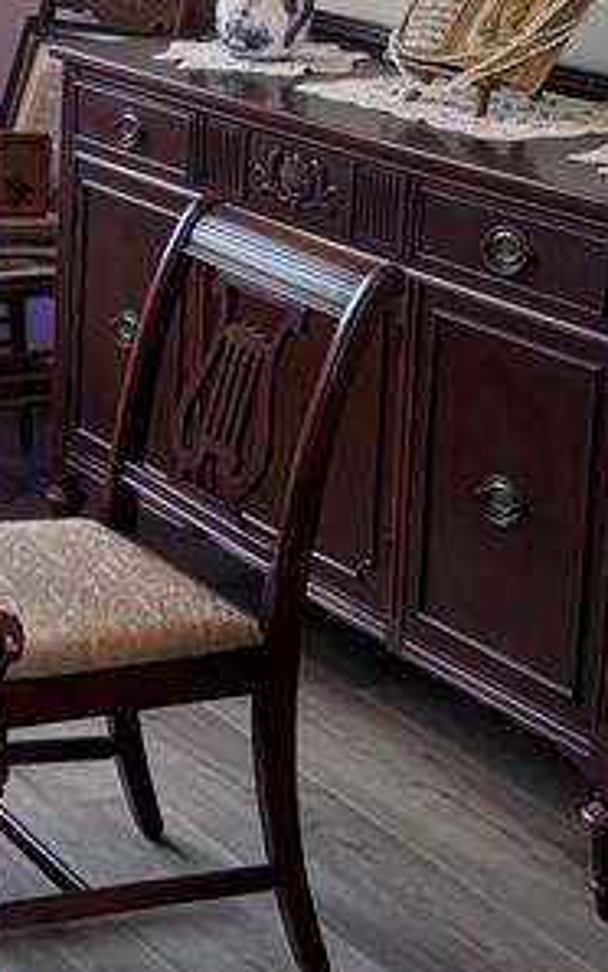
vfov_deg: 21.4
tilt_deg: -11.0
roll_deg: +2.2
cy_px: 131
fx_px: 2515
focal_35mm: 95
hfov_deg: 11.7
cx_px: -775
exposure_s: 1/60
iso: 125
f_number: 1.6
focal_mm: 5.96
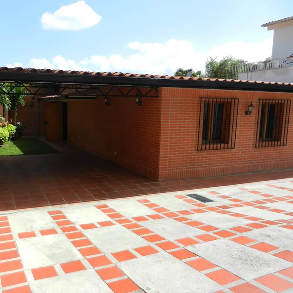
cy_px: 146
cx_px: 99
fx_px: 287
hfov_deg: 53.0
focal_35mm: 30
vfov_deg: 54.0
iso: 160
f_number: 3.5
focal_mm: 4.5
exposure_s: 1/1000
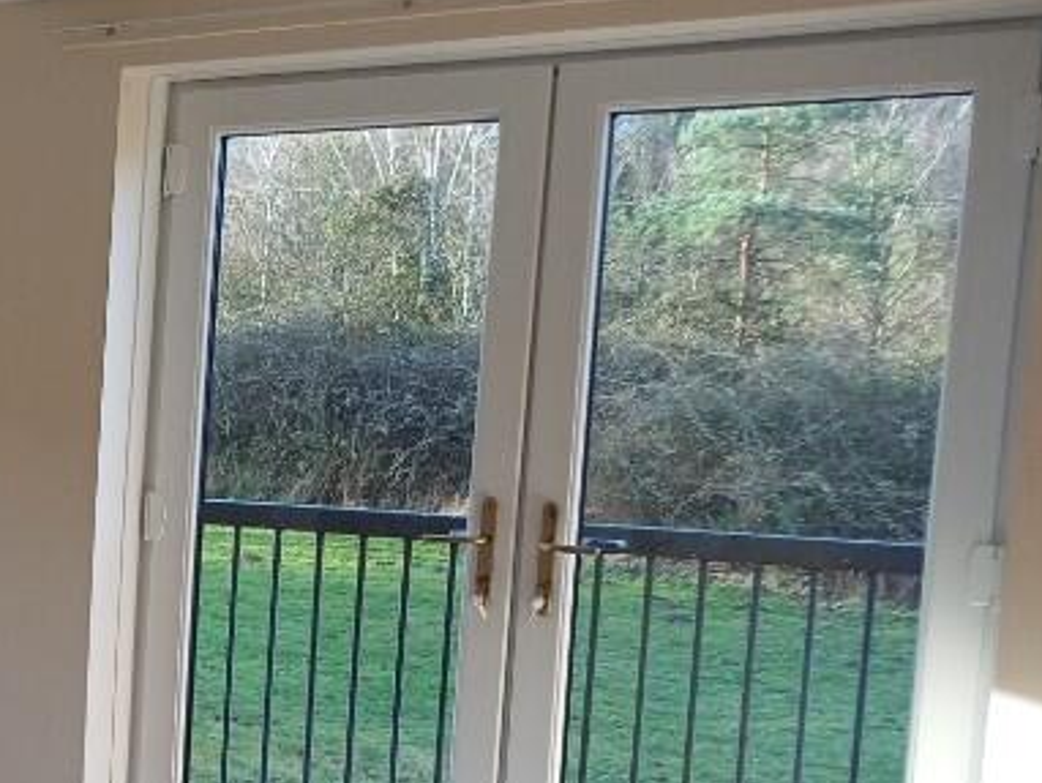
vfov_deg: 21.8
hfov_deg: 24.9
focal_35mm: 67
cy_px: 584
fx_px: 2018
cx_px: -330
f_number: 1.8
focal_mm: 4.65
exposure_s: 1/100
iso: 50
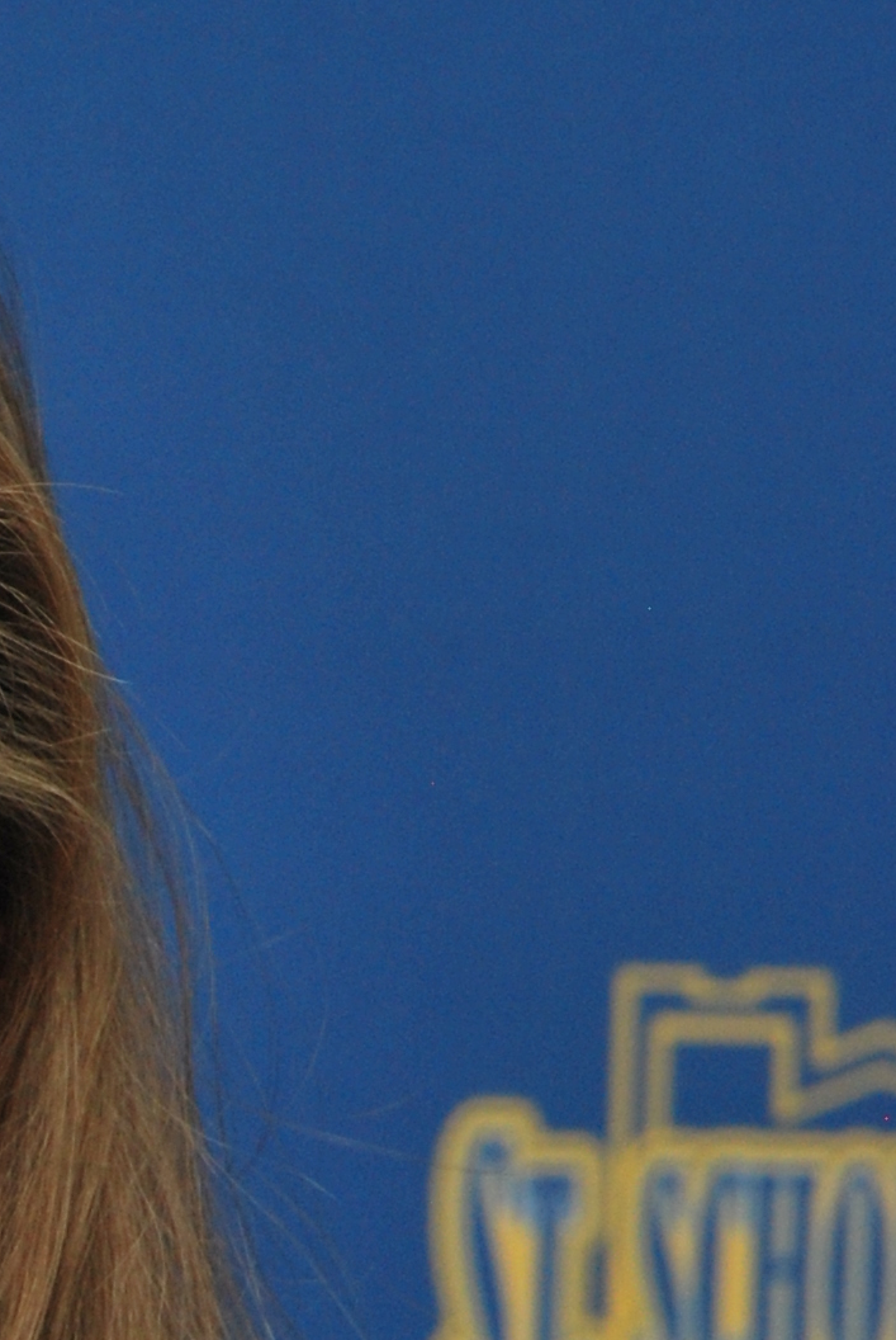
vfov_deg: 5.3
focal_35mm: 385
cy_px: 1165
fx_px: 14330
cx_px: -658
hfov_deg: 3.6
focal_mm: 70
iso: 400
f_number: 6.3
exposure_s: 1/160
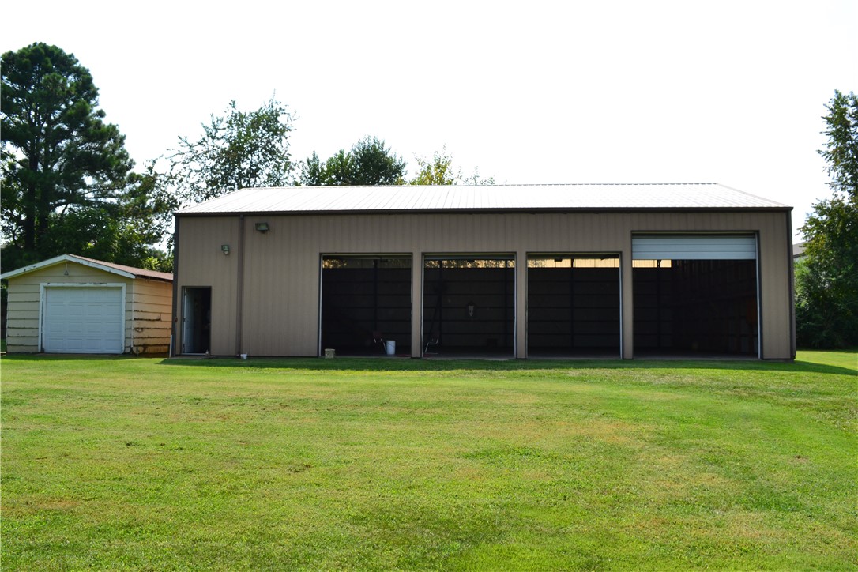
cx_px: 429
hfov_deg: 67.4
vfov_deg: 47.9
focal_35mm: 27
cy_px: 286
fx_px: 643
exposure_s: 1/320
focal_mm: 18
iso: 400
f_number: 10
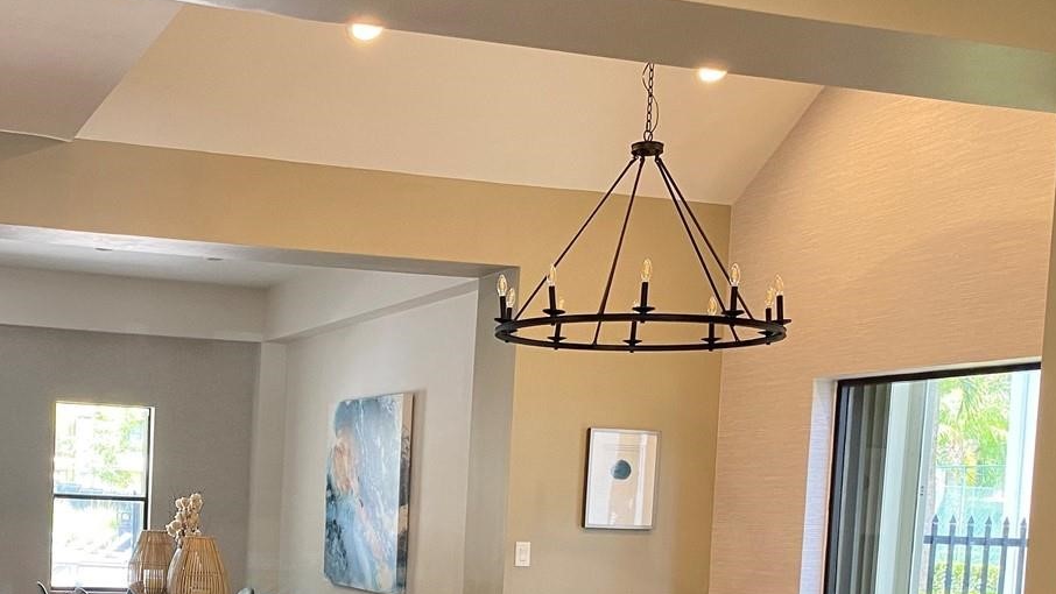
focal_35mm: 50
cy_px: 579
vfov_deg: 23.1
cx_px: 186
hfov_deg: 39.4
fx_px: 1400
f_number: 1.8
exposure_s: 1/60
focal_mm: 4.25
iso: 80
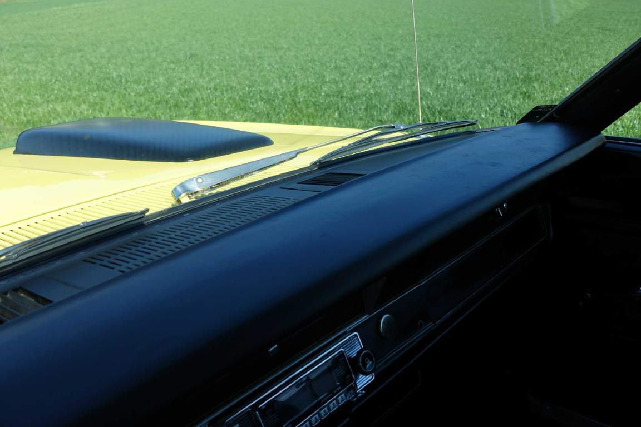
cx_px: 320
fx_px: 588
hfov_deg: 57.2
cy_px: 214
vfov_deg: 40.0
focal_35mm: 33
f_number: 4
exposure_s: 1/500
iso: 125
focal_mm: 12.2
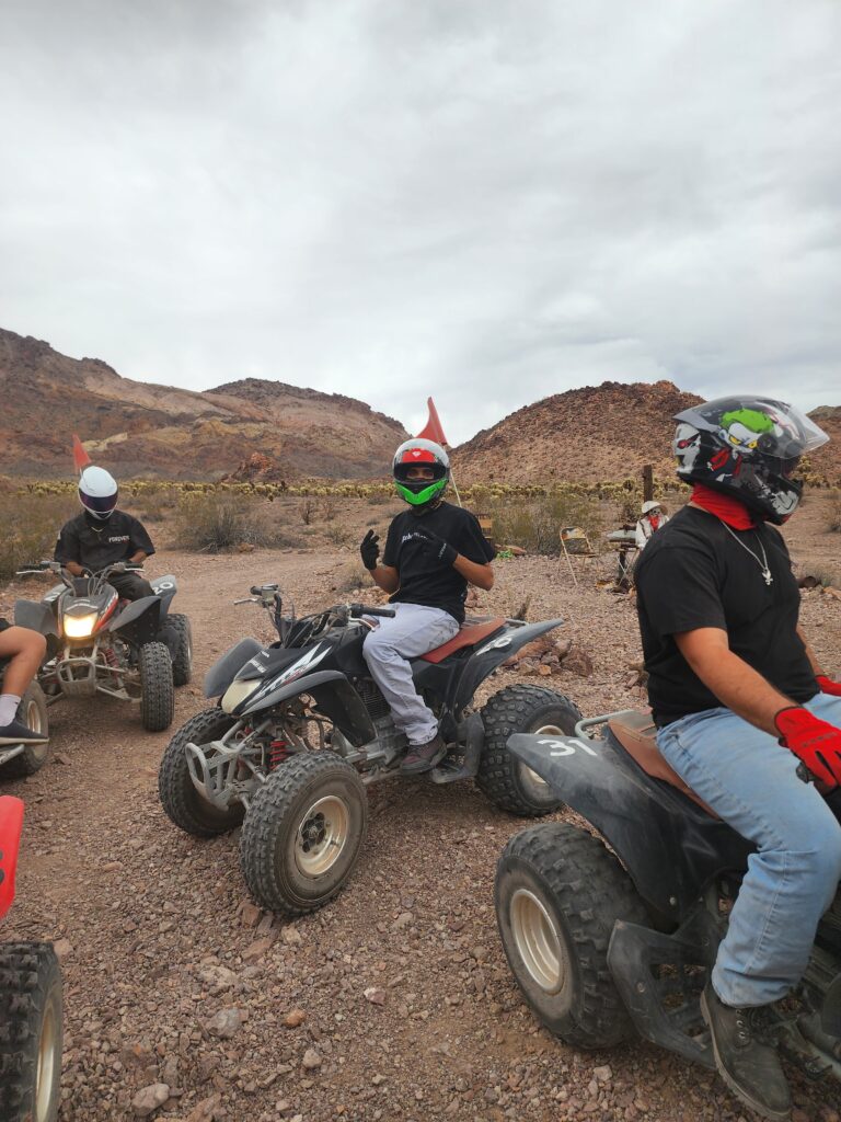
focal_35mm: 23
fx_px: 745
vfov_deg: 73.9
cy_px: 561
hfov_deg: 58.9
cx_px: 420
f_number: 1.8
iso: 20
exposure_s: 1/180
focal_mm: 6.4
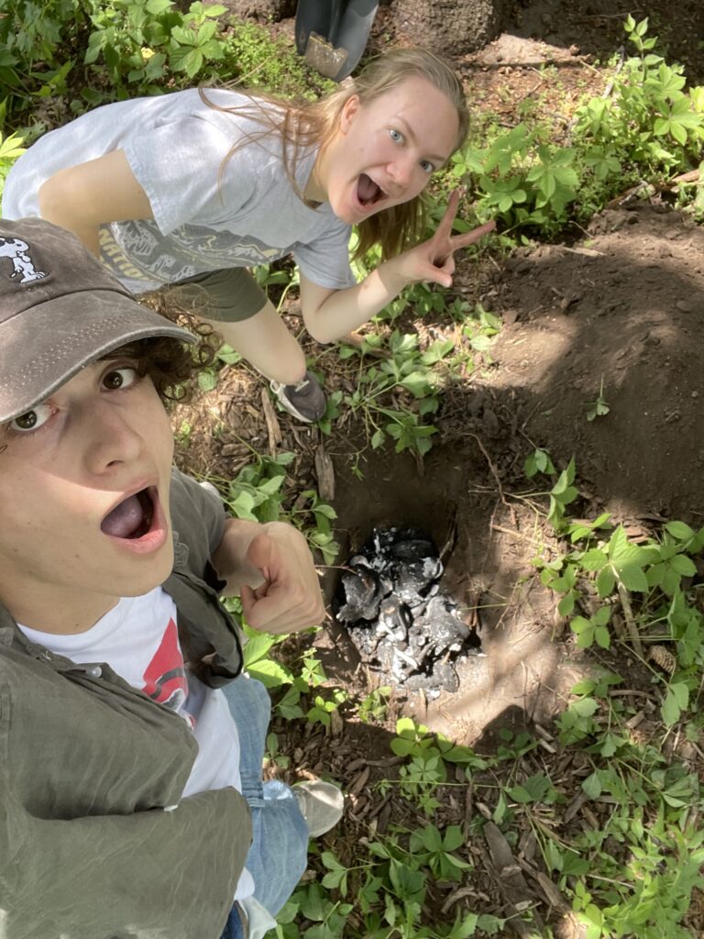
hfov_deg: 46.8
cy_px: 470
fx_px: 813
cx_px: 352
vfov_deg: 60.0
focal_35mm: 30
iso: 64
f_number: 2.2
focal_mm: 2.71
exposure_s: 1/121
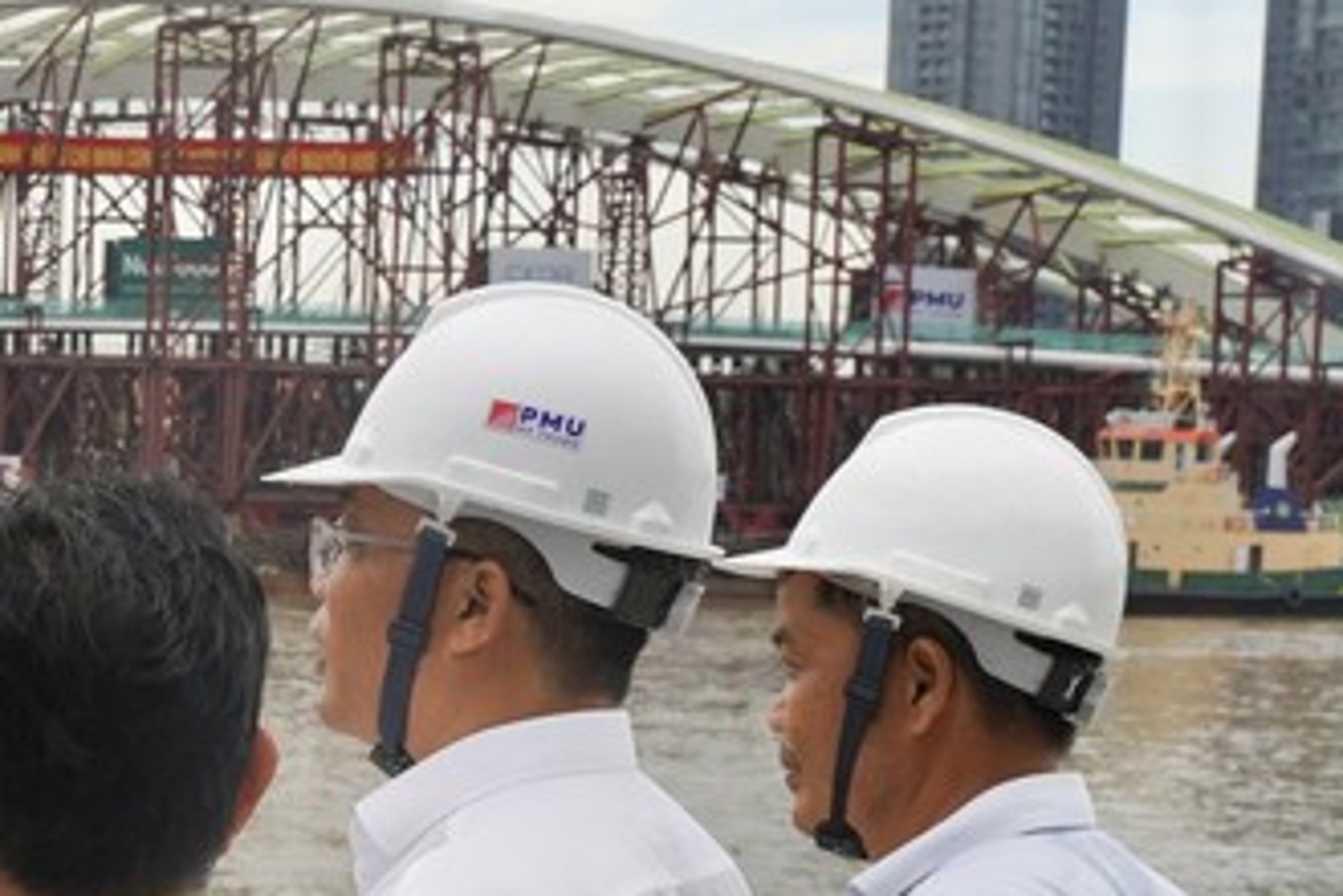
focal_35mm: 109
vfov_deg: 12.5
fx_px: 4066
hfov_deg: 17.6
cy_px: 796
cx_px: -374
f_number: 11
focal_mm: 36
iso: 1000
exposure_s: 1/400
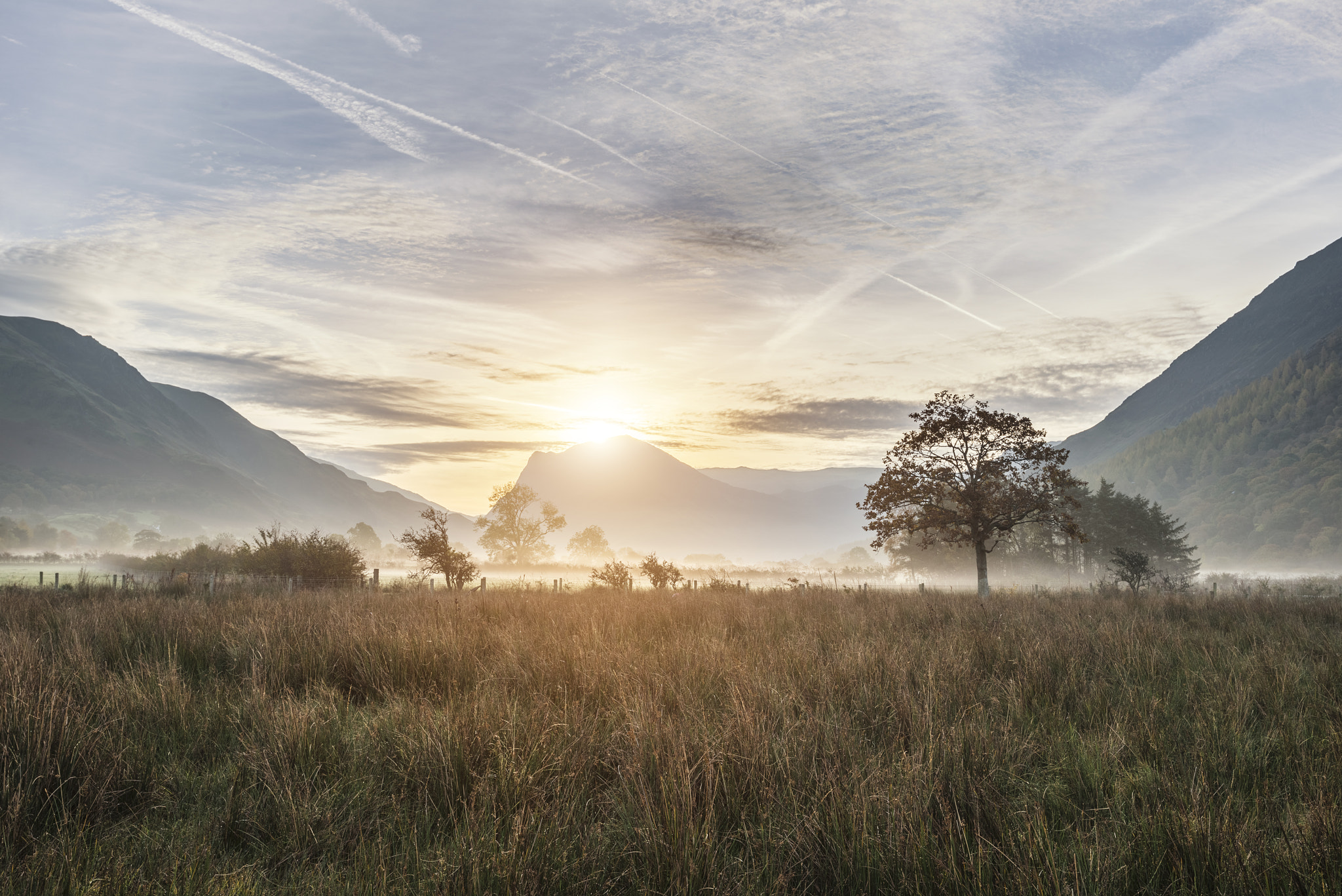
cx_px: 671
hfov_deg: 54.4
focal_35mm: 35
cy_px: 448
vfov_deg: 37.9
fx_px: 1305
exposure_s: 1/320
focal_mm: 35
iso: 100
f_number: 16
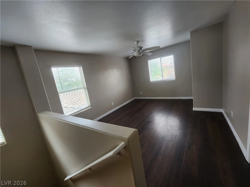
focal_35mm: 13
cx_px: 125
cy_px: 94
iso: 250
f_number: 2.2
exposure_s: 1/60
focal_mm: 2.2
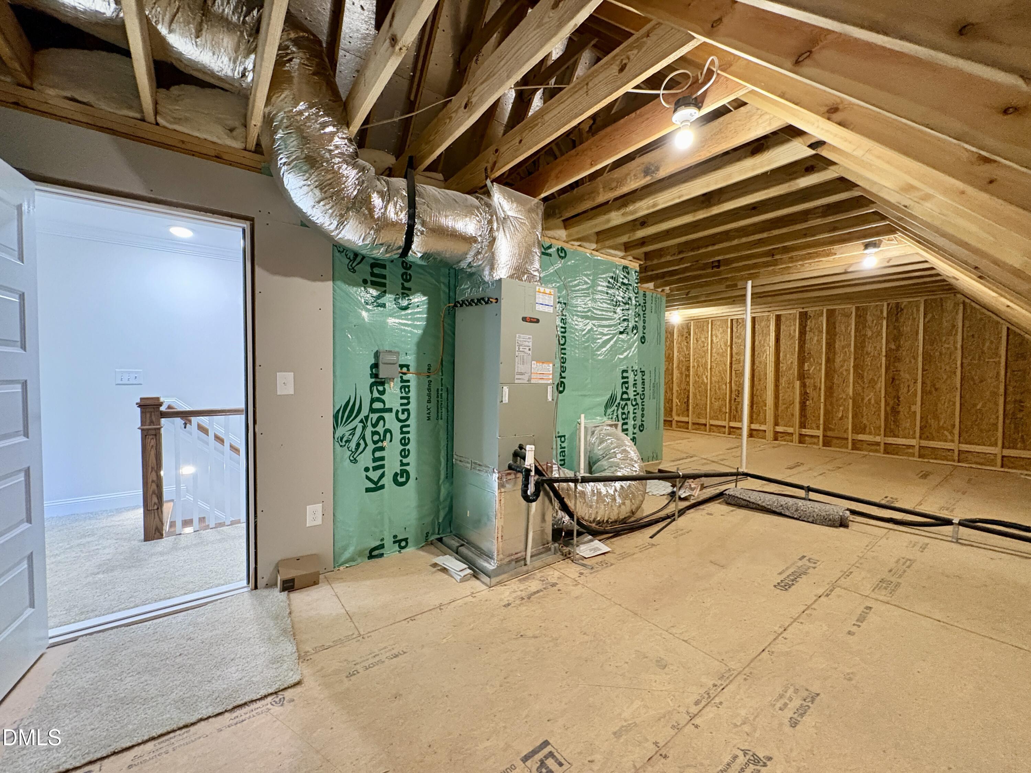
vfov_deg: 85.7
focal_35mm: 14
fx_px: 417
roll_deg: +0.0
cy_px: 386
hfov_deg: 102.1
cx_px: 516
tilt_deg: -1.2
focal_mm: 2.22
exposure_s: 1/40
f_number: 2.2
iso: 800
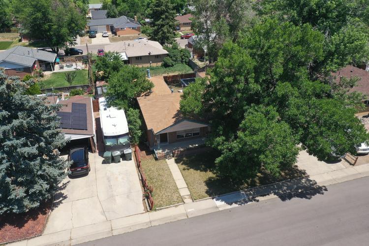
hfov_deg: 65.5
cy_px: 123
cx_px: 184
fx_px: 287
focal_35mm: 28
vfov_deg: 46.4
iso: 100
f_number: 5.6
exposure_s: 1/400
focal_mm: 10.26
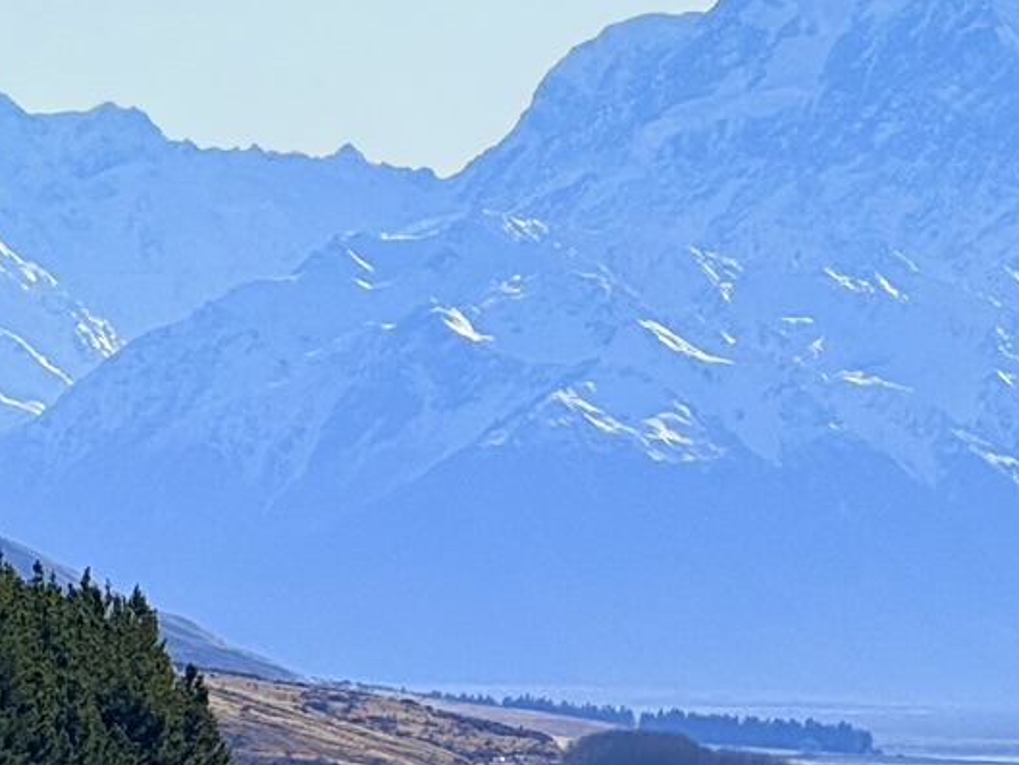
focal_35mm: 464
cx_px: 780
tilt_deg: -0.5
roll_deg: -0.6
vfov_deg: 3.2
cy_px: 674
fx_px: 13662
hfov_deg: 4.3
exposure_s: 1/2611
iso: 50
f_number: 2.8
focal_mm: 15.66
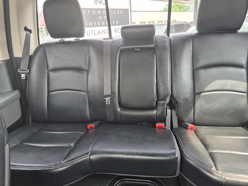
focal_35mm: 23
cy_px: 93
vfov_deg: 58.9
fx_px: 165
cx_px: 124
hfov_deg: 73.9
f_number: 1.8
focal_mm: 5.4
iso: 160
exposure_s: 1/120
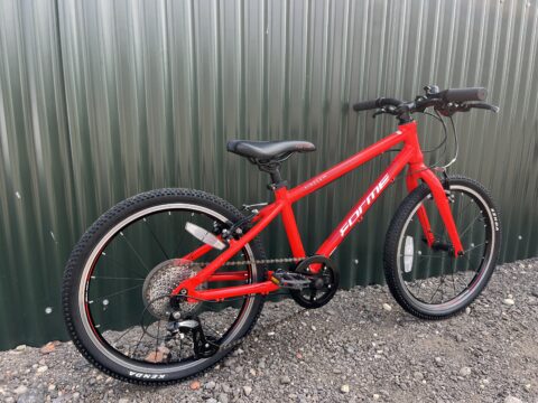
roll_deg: +0.2
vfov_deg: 53.1
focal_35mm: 26
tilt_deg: -11.5
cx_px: 269
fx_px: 404
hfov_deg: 67.3
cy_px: 202
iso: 50
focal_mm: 5.1
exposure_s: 1/407
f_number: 1.6
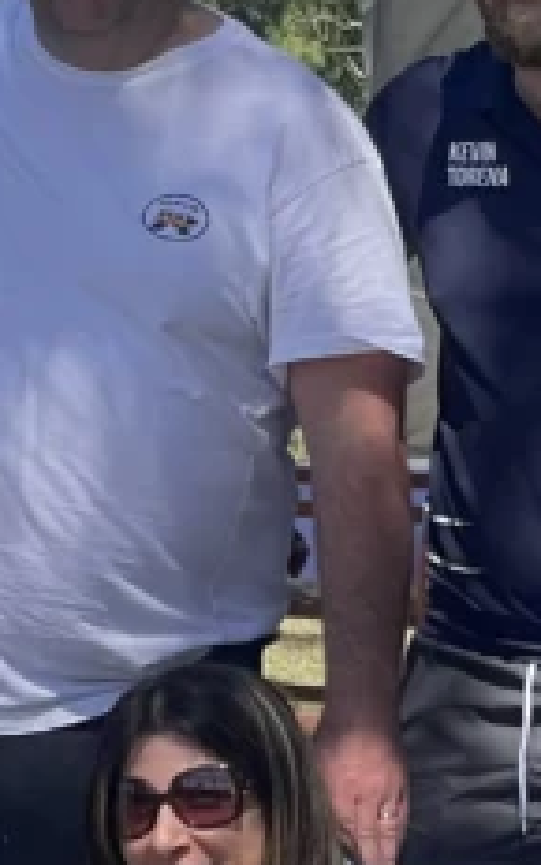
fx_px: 7077
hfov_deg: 4.4
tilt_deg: -1.6
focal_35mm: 300
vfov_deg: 7.0
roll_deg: -2.4
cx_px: -220
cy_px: 436
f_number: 2.2
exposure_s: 1/513
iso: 20
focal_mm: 7.5
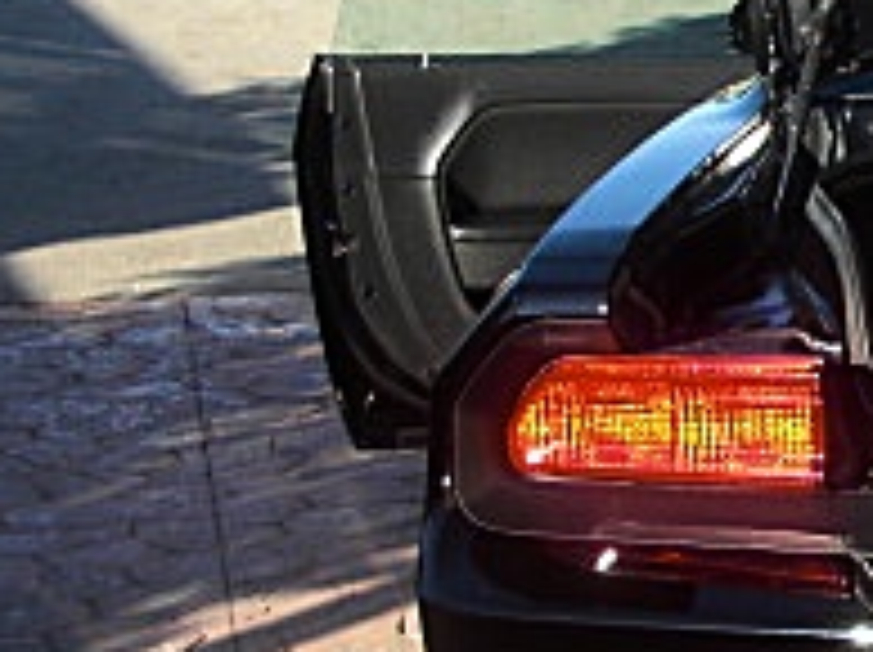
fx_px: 2997
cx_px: 1364
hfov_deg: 15.2
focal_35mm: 119
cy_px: 184
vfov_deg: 12.4
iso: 50
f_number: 2.8
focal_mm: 6.3
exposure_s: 1/250
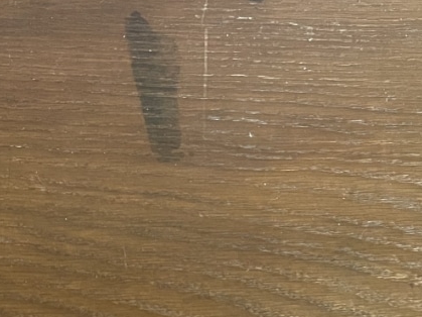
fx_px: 914
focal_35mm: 75
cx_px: -45
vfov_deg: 19.6
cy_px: 151
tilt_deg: -66.7
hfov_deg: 24.2
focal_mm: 4.2
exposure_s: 1/33
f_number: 1.6
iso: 640
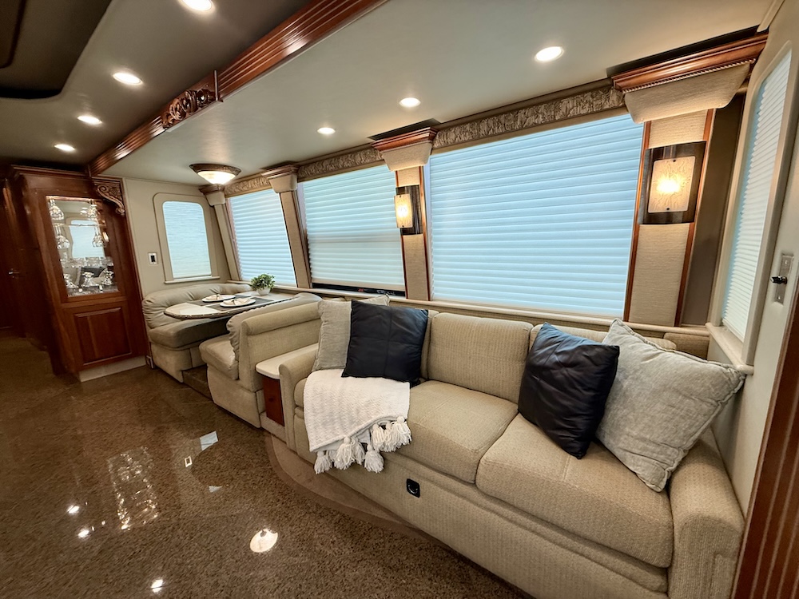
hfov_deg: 102.1
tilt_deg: -10.1
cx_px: 400
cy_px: 300
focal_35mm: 14
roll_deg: +1.5
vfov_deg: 85.7
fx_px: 323
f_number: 2.2
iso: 320
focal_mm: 2.22
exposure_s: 1/60
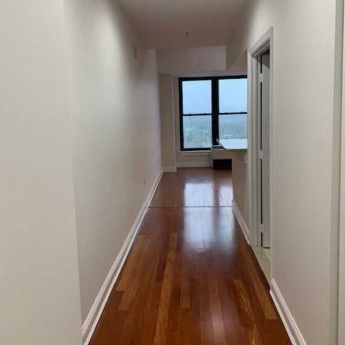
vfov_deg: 52.4
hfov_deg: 52.5
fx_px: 350
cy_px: 155
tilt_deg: -4.1
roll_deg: +1.7
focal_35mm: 31
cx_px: 174
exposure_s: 1/60
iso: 125
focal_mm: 4.25
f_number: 1.8
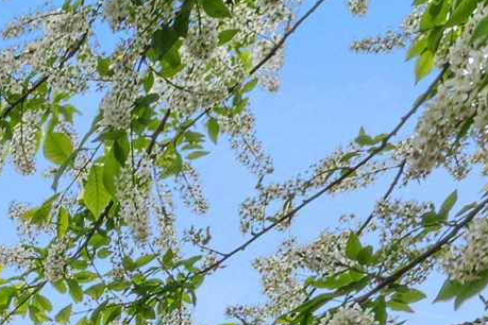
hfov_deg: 15.0
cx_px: -525
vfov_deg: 9.3
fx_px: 1450
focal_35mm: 107
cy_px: 1050
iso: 100
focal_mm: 16
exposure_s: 1/13
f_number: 8
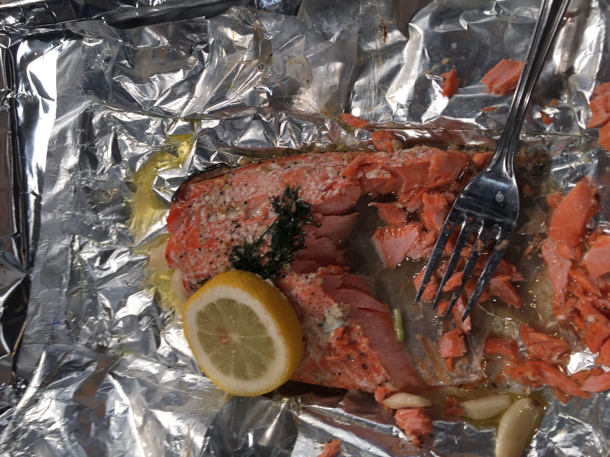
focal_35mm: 29
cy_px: 228
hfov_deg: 61.7
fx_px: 511
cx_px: 305
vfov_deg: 48.2
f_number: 2.2
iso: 32
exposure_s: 1/60
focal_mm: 4.15
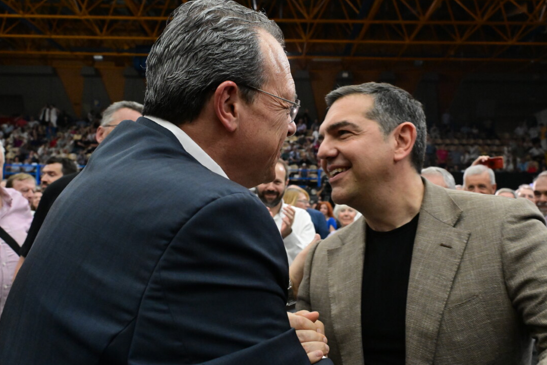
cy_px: 173
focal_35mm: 31
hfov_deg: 60.3
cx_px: 272
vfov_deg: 42.3
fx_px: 471
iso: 10000
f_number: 7.1
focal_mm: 28
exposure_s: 1/500
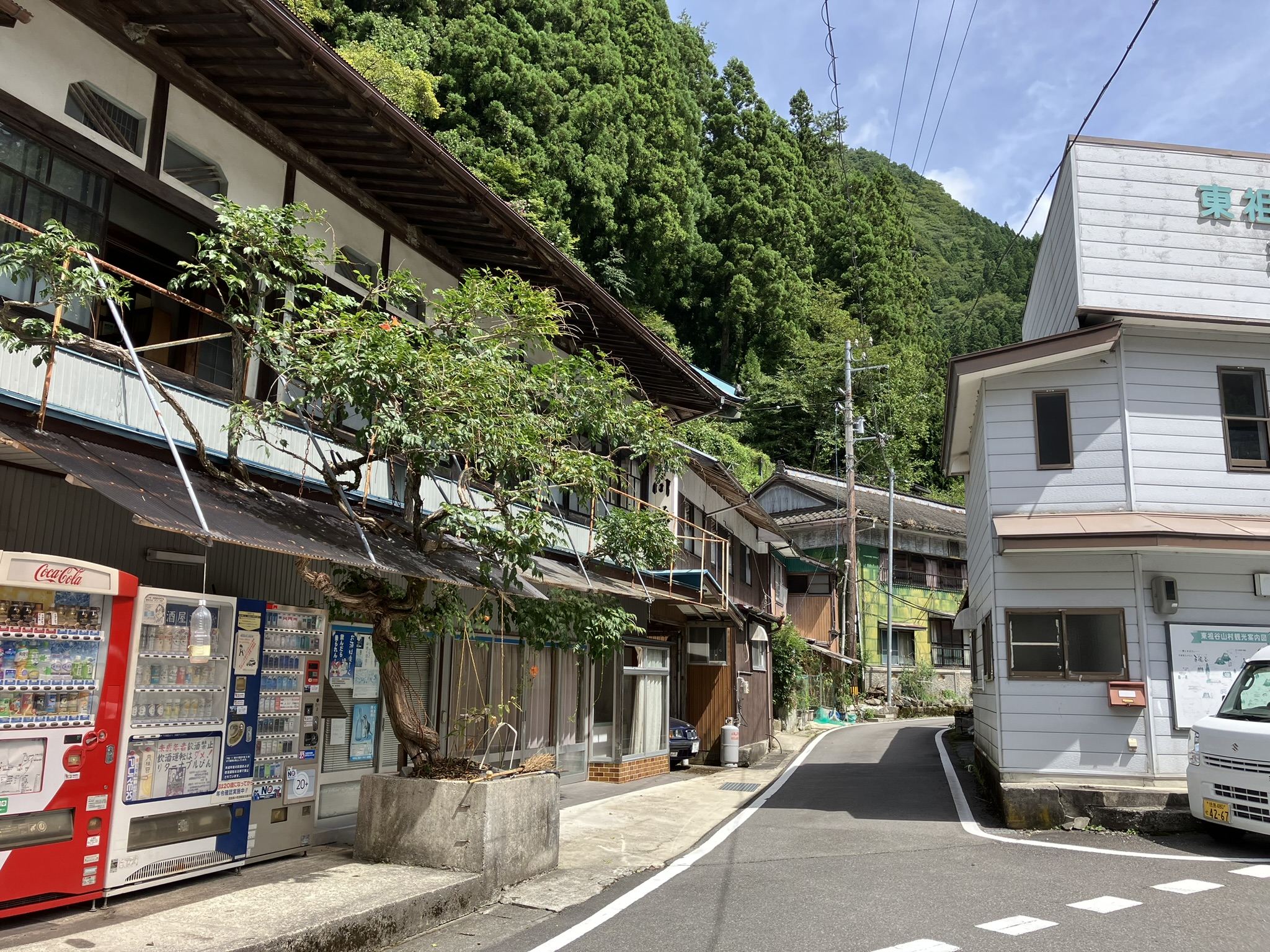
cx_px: 635
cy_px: 476
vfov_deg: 49.7
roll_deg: -0.6
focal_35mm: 28
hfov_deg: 63.4
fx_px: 1027
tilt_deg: +13.3
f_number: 1.8
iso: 32
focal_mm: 3.99
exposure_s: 1/838
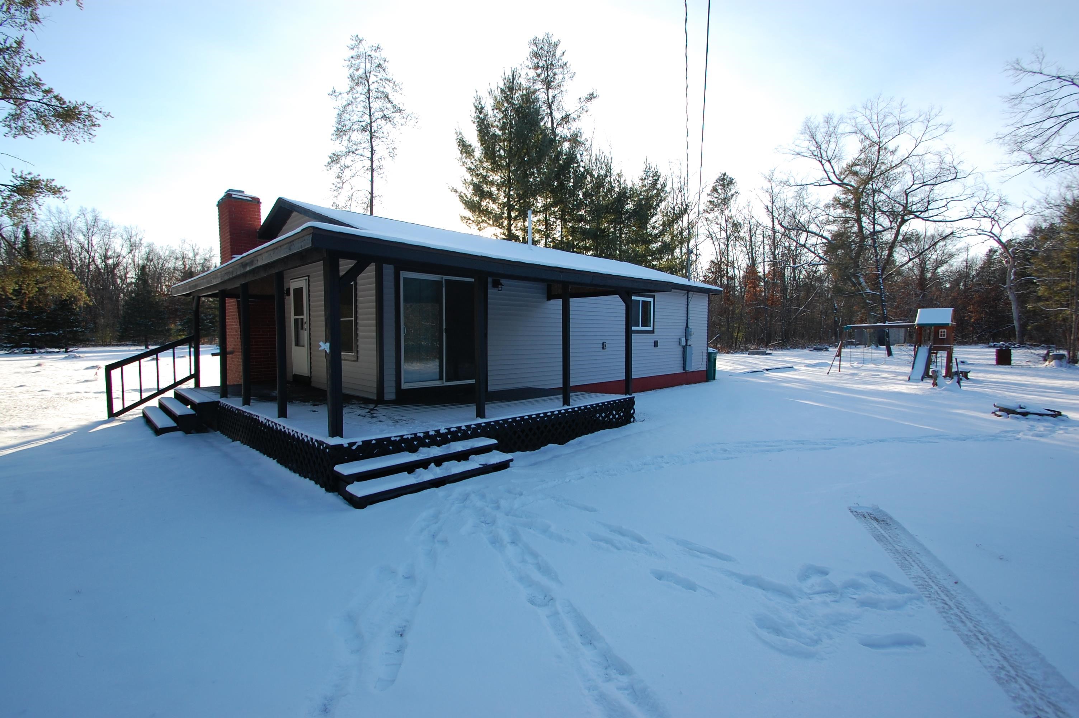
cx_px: 540
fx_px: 449
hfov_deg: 100.4
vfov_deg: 77.2
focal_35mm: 15
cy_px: 359
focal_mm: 10
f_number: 7.1
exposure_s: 1/200
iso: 200
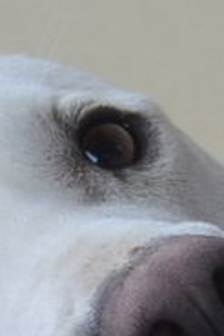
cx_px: 233
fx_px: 3880
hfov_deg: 3.3
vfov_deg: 4.9
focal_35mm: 415
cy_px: 768
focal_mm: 32
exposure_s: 1/125
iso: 200
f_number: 5.6
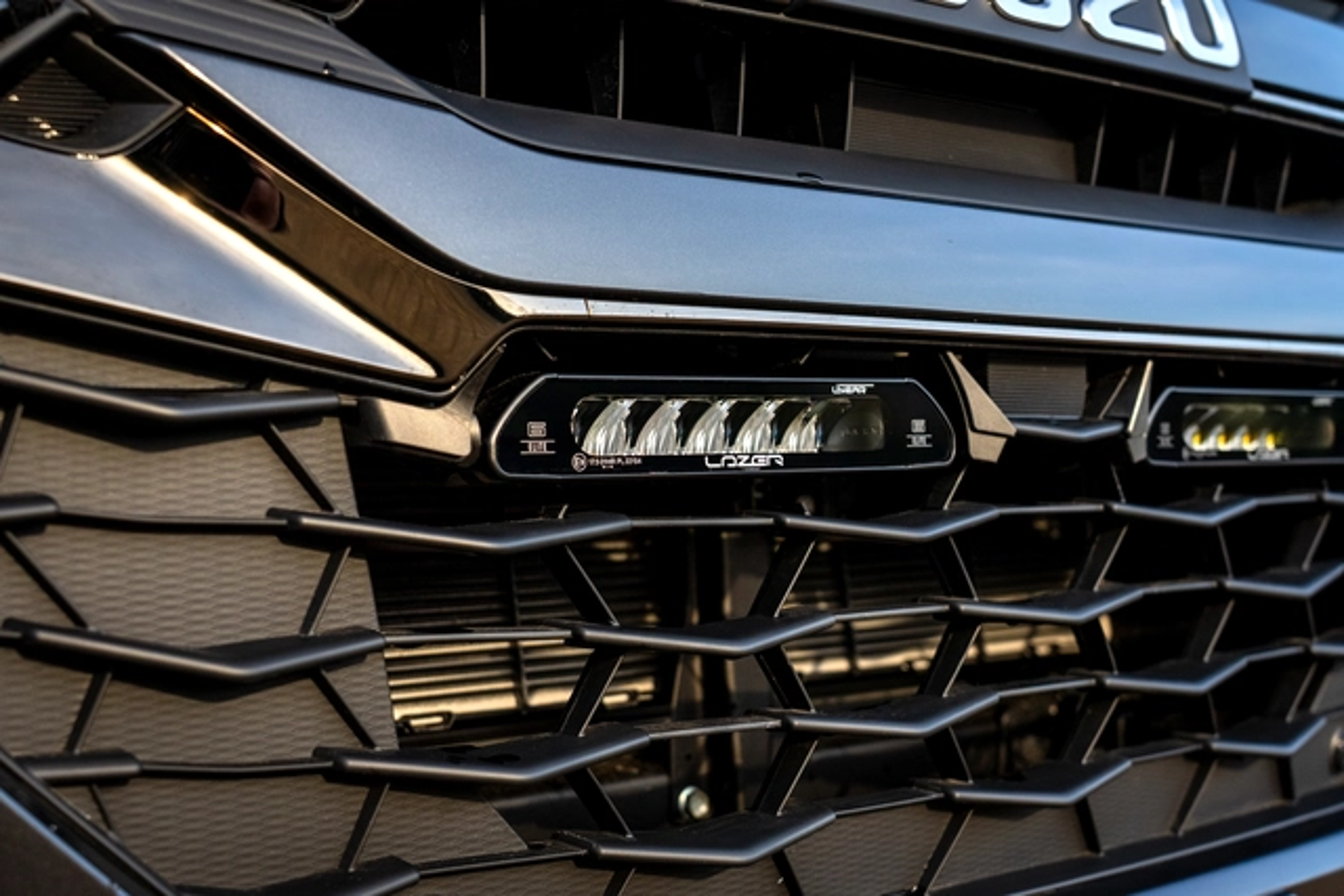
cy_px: 448
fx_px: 1830
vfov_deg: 27.5
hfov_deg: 40.3
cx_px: 672
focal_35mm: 49
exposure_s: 1/640
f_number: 5.6
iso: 500
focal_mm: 49
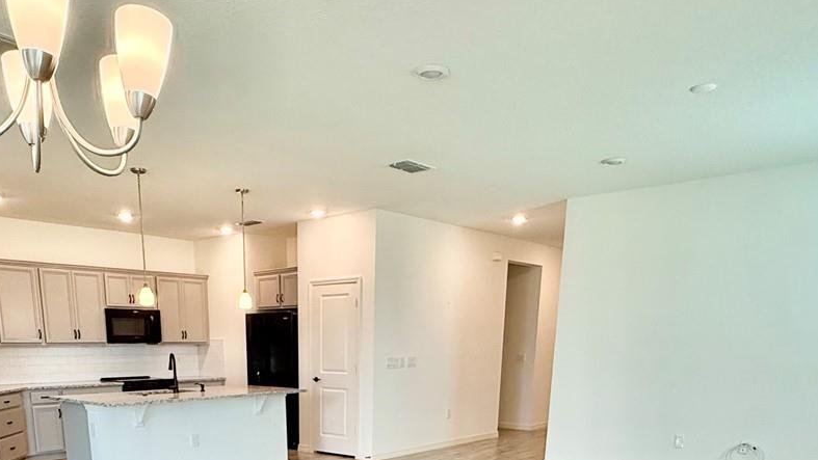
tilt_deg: -14.9
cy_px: 517
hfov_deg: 62.1
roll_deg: +0.1
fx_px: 673
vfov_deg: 32.7
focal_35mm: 31
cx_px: 326
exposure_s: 1/120
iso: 200
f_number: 2.2
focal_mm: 2.22
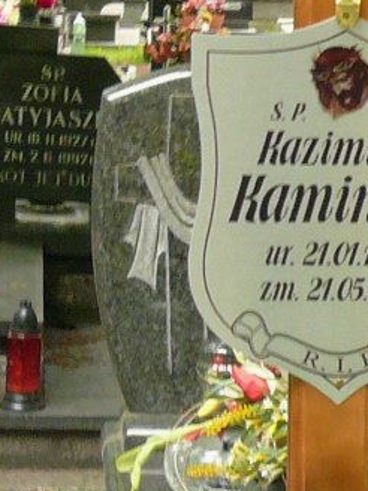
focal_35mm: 156
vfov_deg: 12.6
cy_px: 136
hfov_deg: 9.4
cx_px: 459
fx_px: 2211
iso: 100
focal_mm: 4.6
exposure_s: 1/15
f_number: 2.8
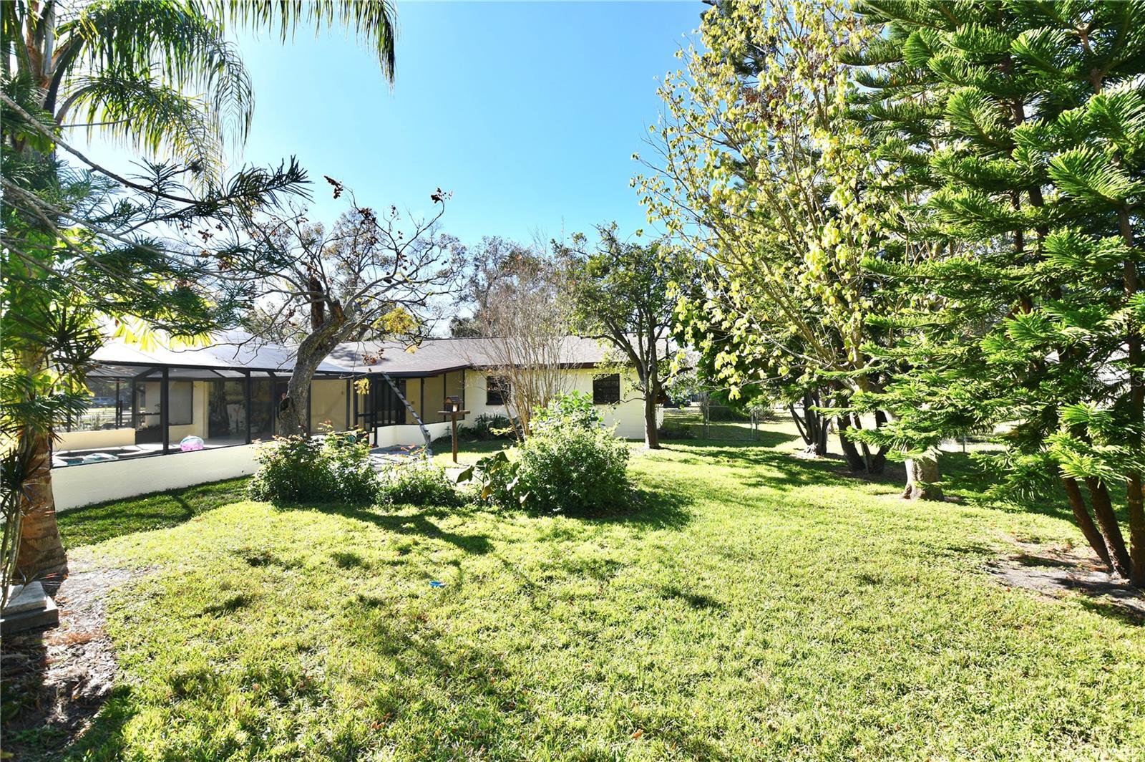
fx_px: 477
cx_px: 572
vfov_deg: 77.2
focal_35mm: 15
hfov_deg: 100.4
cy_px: 381
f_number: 7.1
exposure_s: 1/125
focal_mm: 10
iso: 72
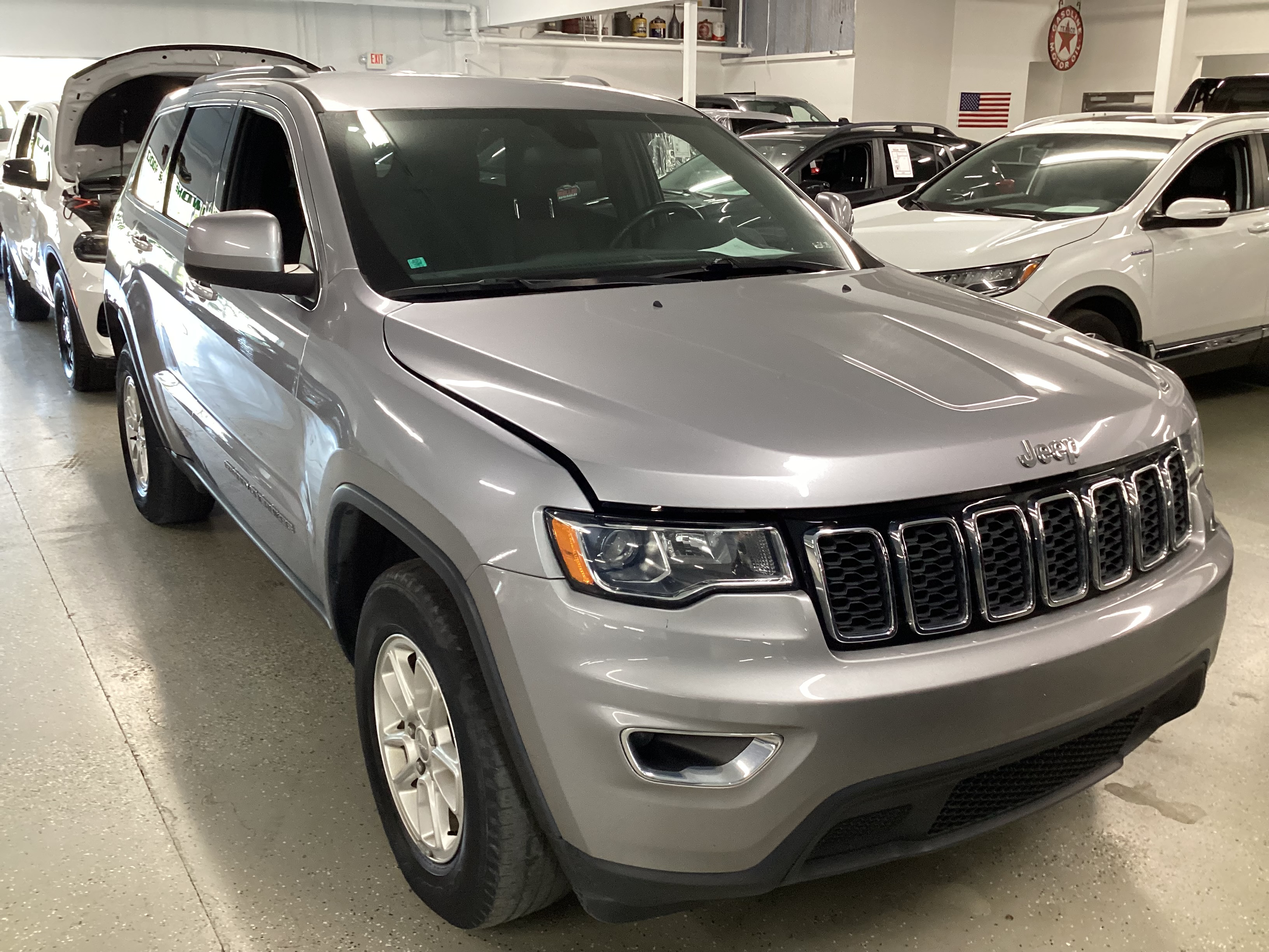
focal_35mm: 31
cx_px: 634
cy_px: 476
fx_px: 1136
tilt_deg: -18.8
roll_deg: -0.4
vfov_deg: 45.4
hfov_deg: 58.4
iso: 200
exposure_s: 1/50
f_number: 2.4
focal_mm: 3.3
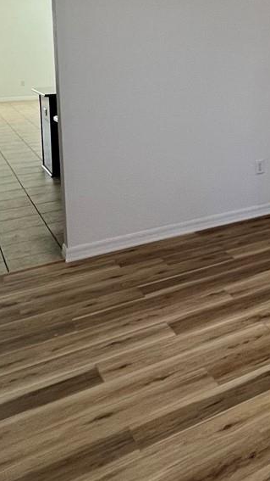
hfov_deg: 24.2
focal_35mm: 40
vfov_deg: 47.3
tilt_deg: -5.5
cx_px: 390
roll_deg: +0.0
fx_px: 509
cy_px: 85
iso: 200
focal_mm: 1.57
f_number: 1.8
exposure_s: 1/120
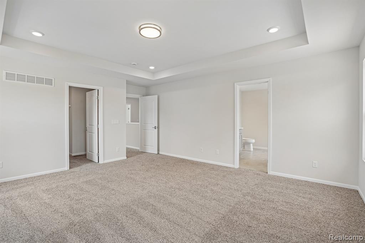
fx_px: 162
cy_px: 122
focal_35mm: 16
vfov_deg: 73.7
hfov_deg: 96.8
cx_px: 182
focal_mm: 16
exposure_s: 1/60
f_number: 8
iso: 400
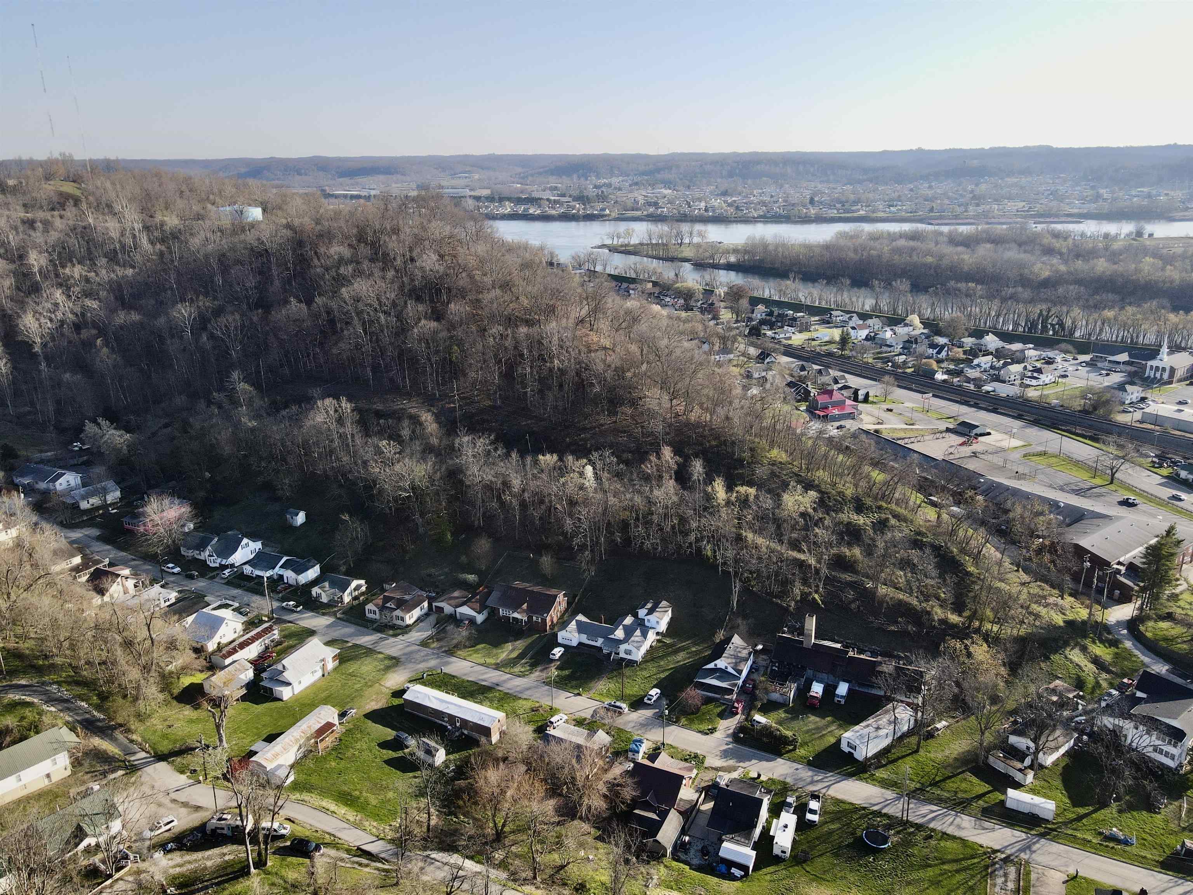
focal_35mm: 24
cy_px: 448
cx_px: 596
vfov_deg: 56.8
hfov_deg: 71.6
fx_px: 827
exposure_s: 1/400
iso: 100
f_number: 2.8
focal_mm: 4.5
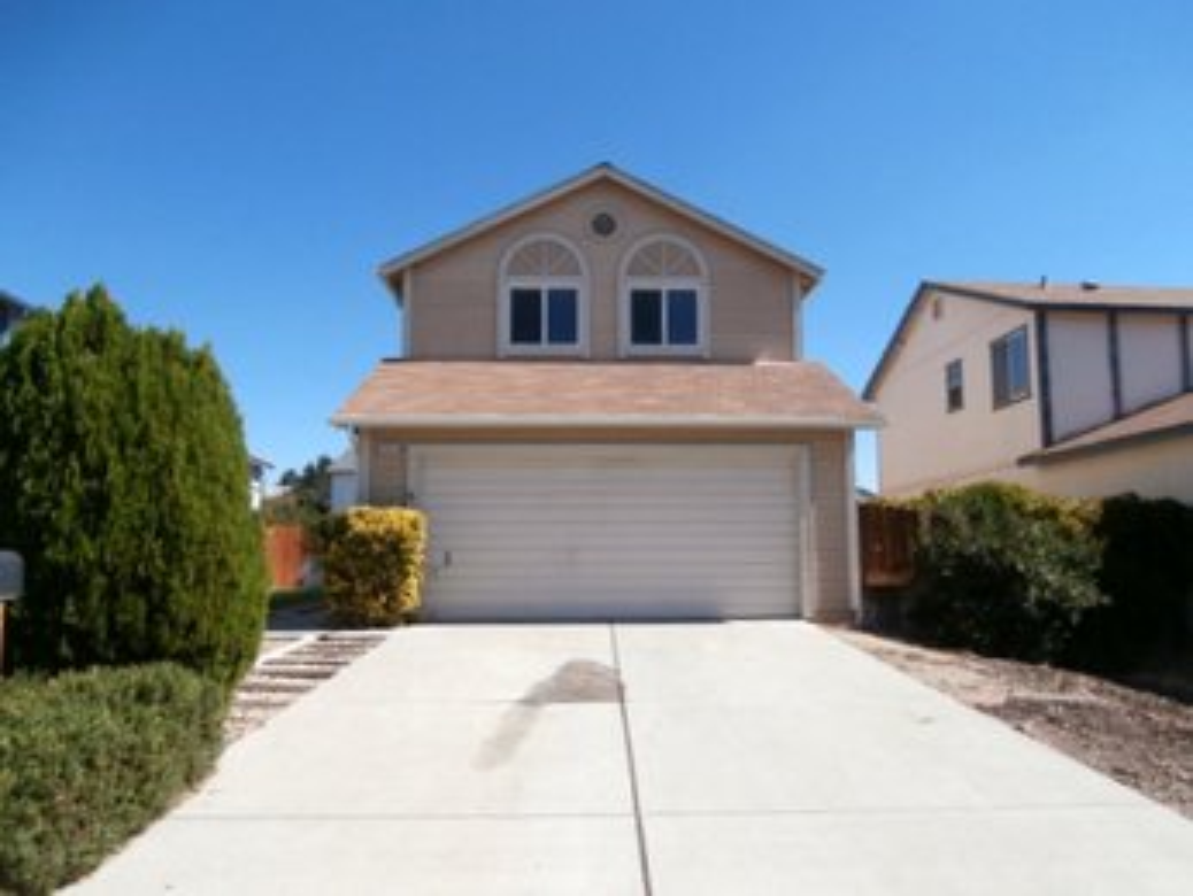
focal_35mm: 24
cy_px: 448
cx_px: 596
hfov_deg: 71.6
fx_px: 828
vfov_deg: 56.9
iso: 100
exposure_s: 1/1250
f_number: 3
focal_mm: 4.2
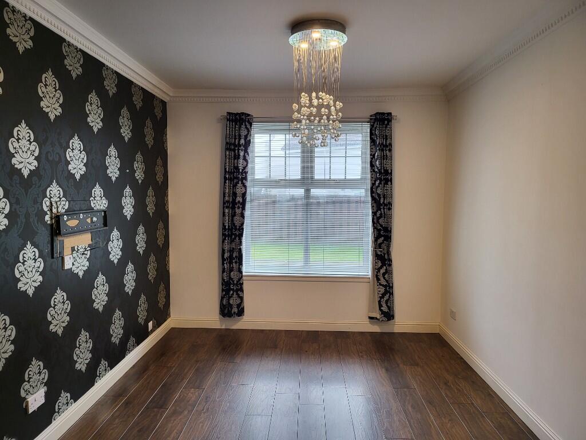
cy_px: 220
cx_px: 293
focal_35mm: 24
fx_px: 406
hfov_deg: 71.6
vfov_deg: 56.8
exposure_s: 1/100
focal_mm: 5
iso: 160
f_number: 1.8
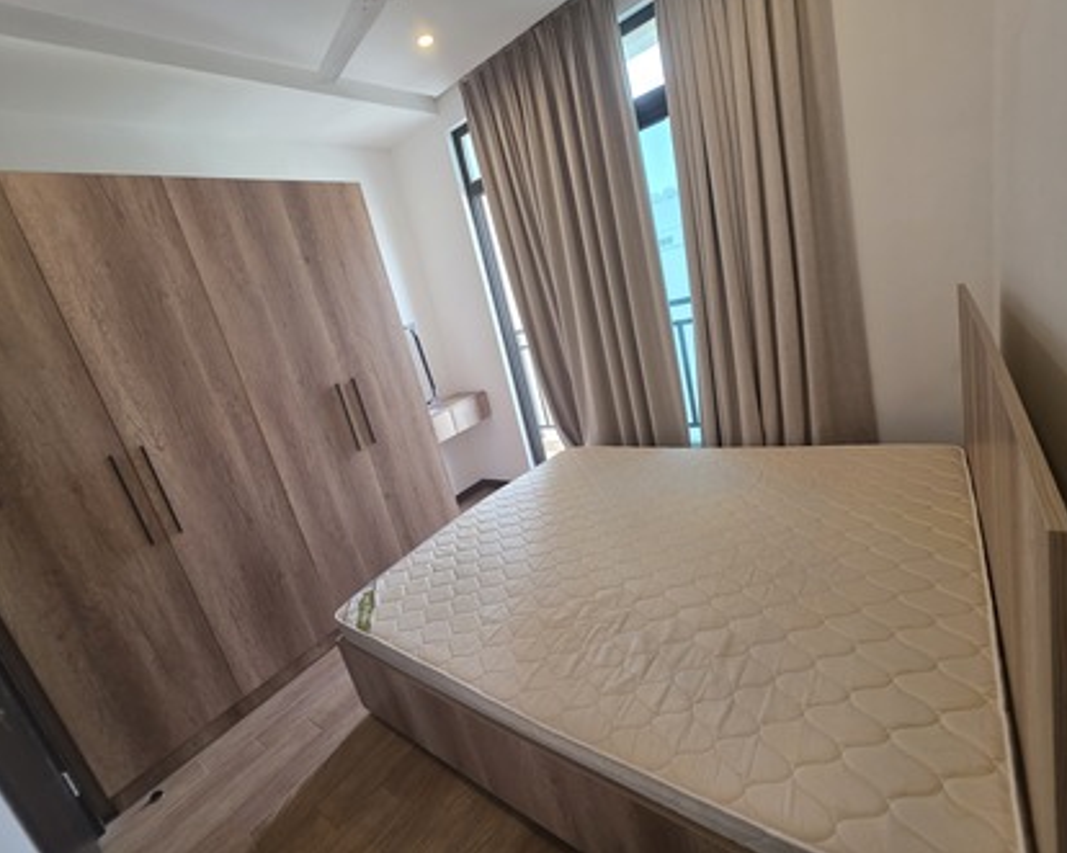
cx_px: 527
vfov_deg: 87.9
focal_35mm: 14
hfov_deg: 100.7
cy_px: 414
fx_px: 442
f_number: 1.9
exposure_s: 1/100
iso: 125
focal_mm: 2.2
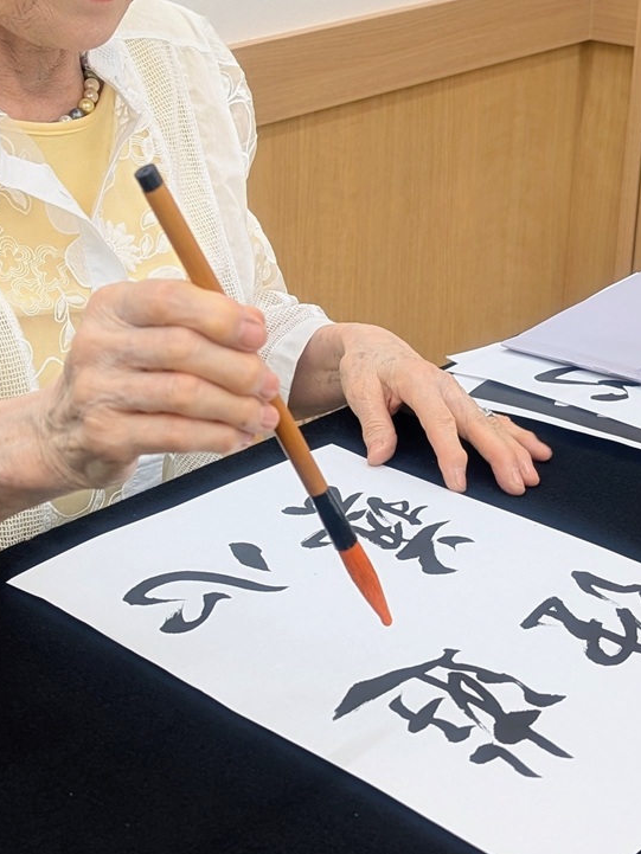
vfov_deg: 28.6
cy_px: 422
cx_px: 181
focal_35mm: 68
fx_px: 1678
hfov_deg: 21.5
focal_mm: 6.9
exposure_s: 1/31.4
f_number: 1.68
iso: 23
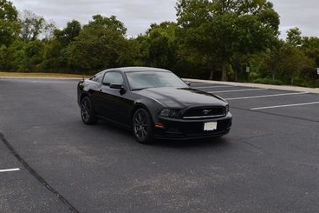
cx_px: 168
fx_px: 416
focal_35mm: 47
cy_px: 58
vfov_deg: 28.3
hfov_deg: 41.9
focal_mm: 18
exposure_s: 1/250
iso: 320
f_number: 5.6
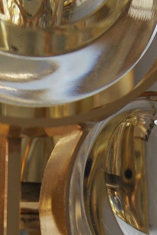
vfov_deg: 14.3
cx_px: 146
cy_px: 247
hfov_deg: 9.7
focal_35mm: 141
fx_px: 923
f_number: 5.6
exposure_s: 1/250
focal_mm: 30
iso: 400
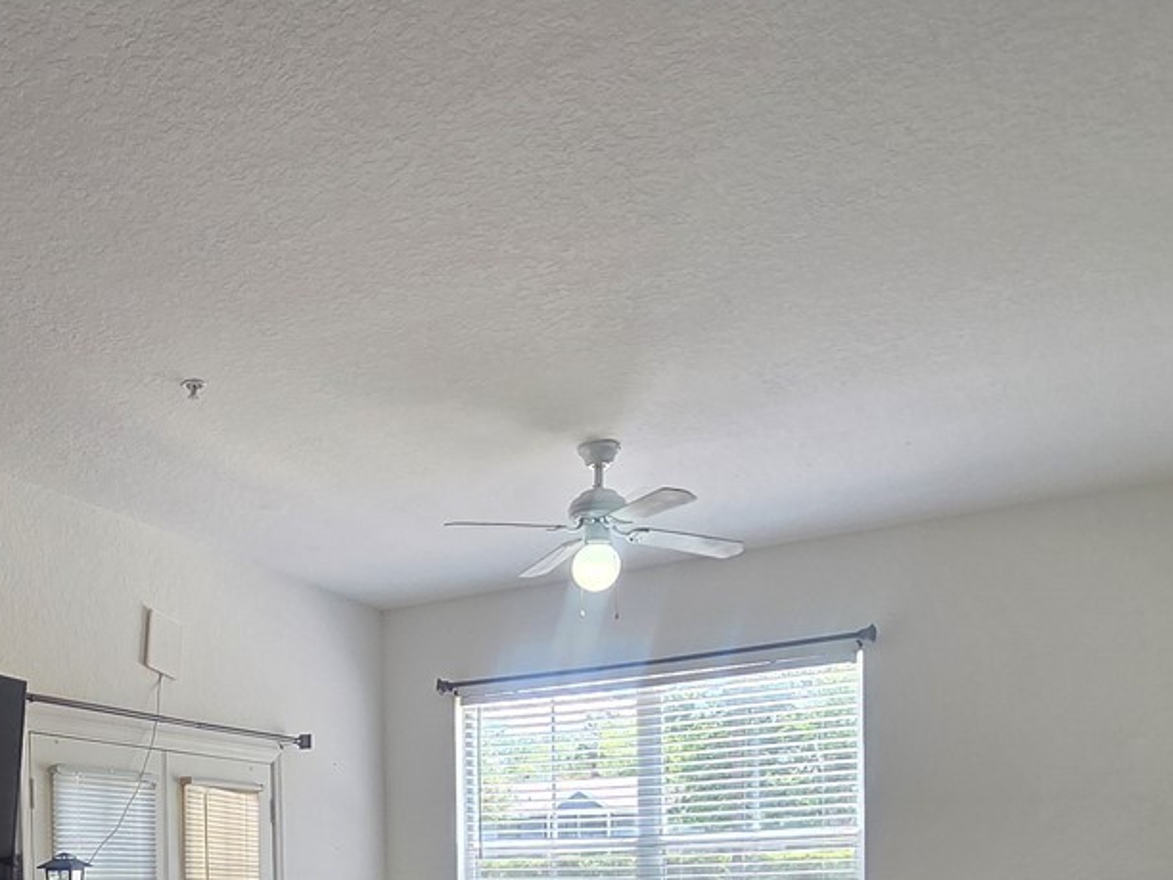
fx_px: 1152
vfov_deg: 36.1
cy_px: 945
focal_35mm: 34
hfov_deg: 51.0
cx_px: 255
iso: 80
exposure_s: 1/120
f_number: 2.2
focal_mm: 2.2
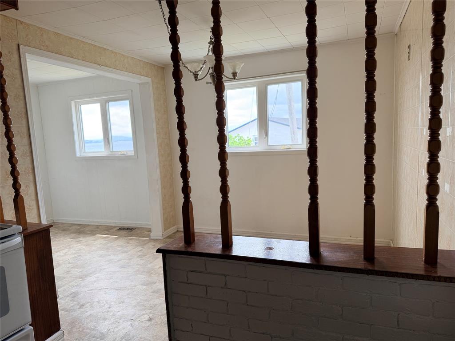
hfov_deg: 71.6
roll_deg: +3.4
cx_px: 228
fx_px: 315
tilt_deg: -6.7
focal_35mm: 24
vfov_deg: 56.8
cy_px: 170
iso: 80
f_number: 1.78
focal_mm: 6.76
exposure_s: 1/184
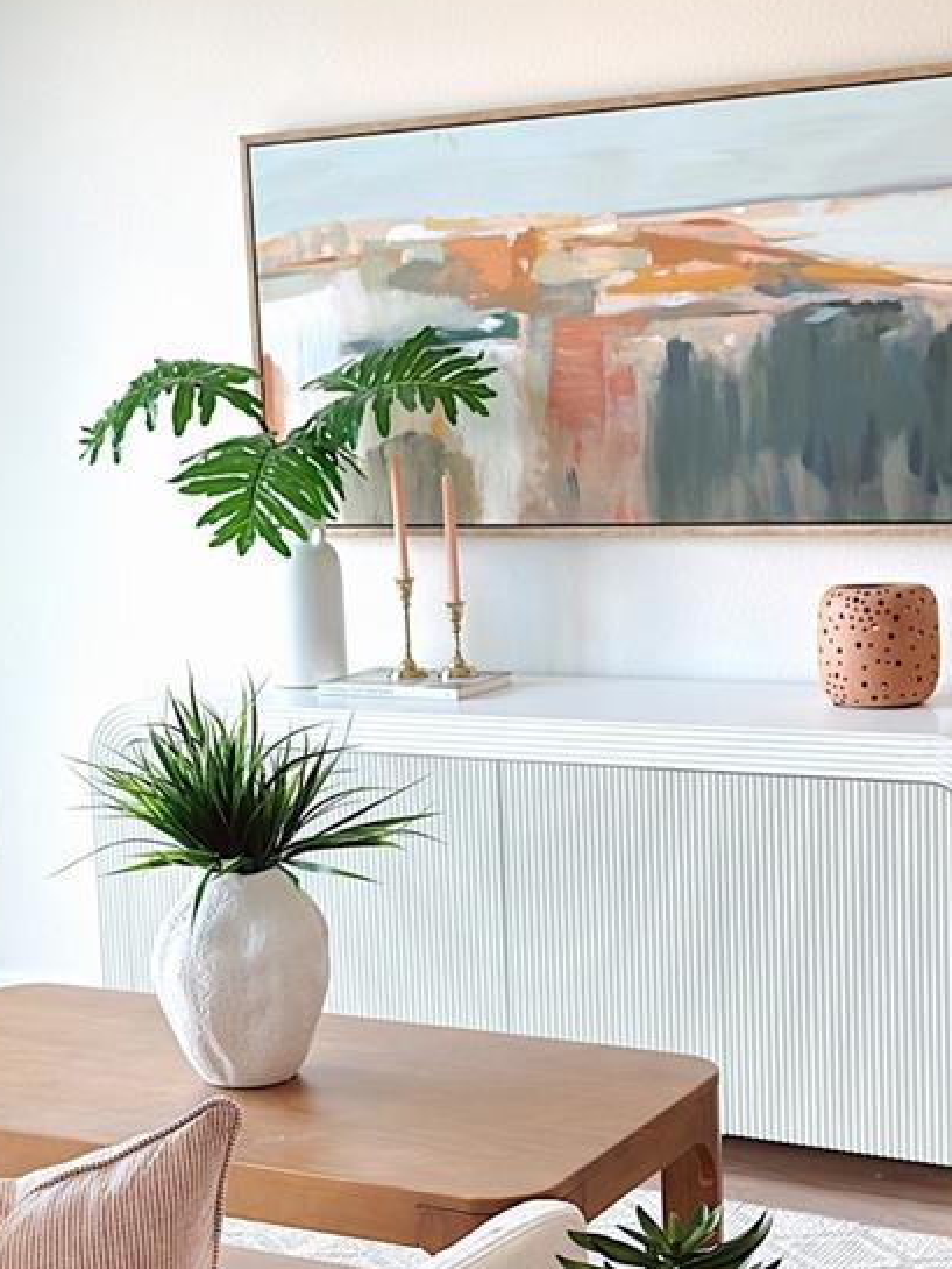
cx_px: 456
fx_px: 2419
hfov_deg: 22.3
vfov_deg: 29.3
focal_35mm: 66
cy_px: 771
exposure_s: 1/60
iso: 125
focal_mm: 6.76
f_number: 1.78
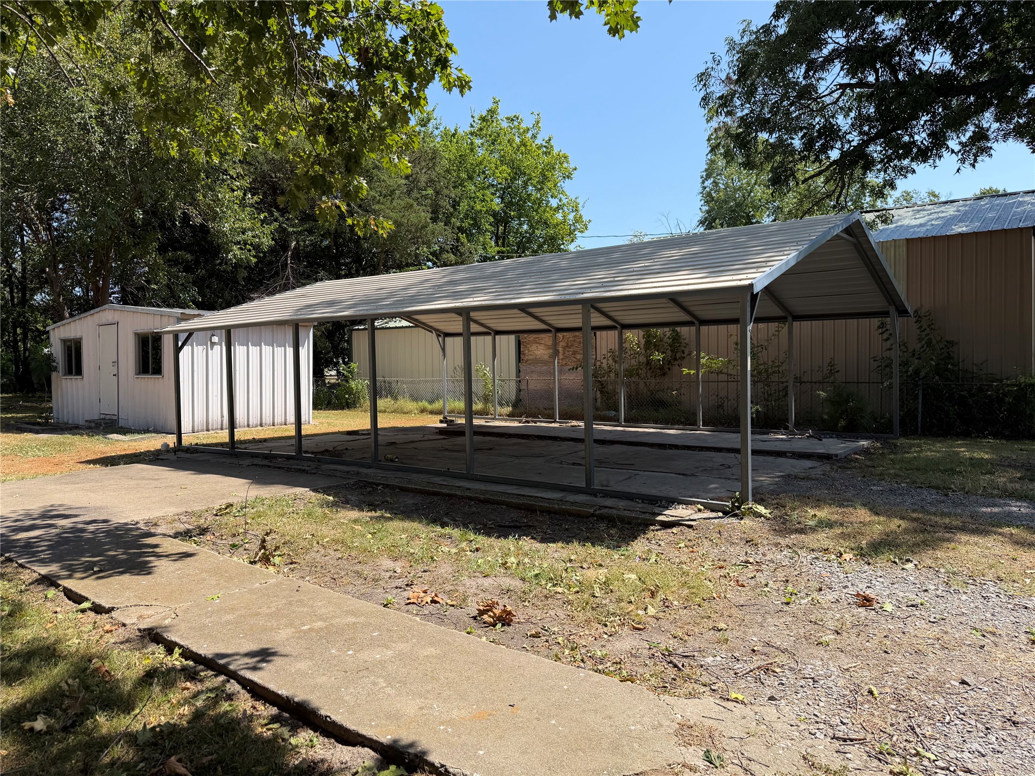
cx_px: 518
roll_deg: +0.8
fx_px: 718
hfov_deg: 71.6
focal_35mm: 24
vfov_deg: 56.8
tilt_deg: -1.7
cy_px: 388
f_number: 1.78
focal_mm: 6.76
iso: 80
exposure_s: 1/2611
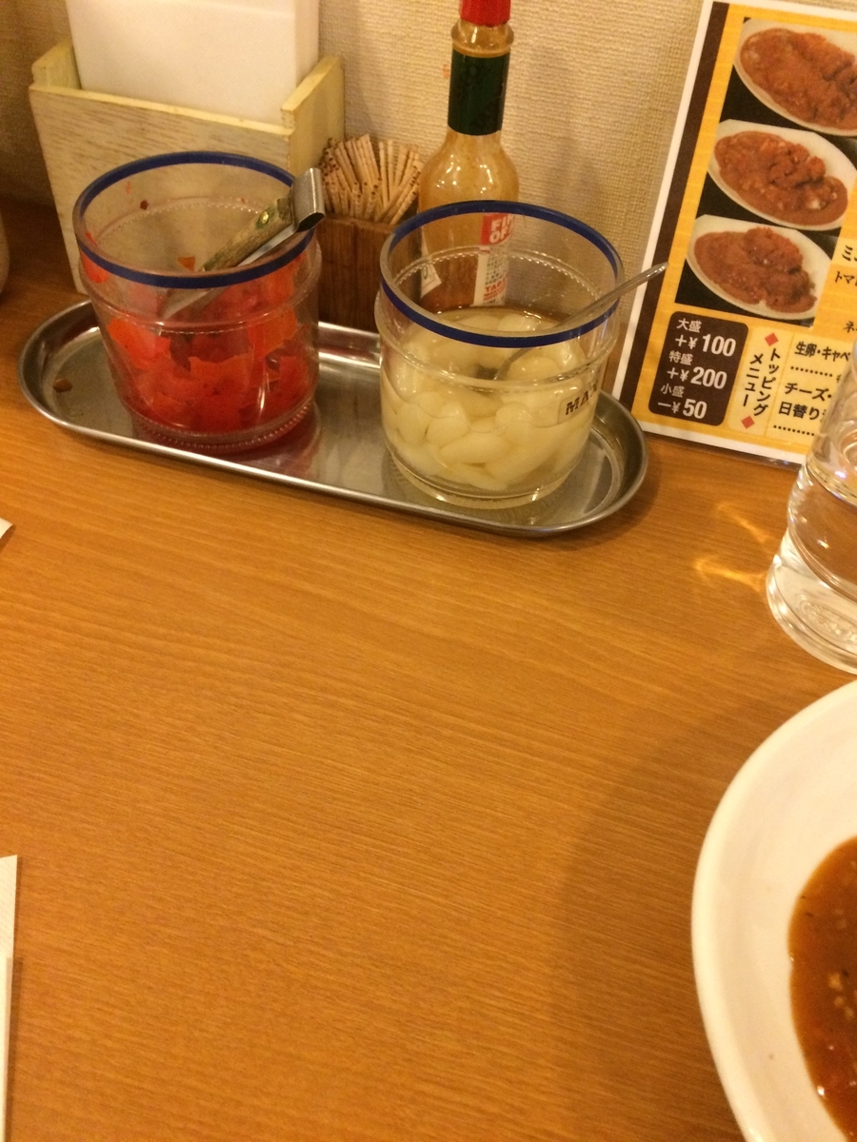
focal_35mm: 29
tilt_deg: -49.2
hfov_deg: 48.2
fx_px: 957
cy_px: 571
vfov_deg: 61.7
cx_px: 428
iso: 320
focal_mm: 4.15
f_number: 2.2
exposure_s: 1/24
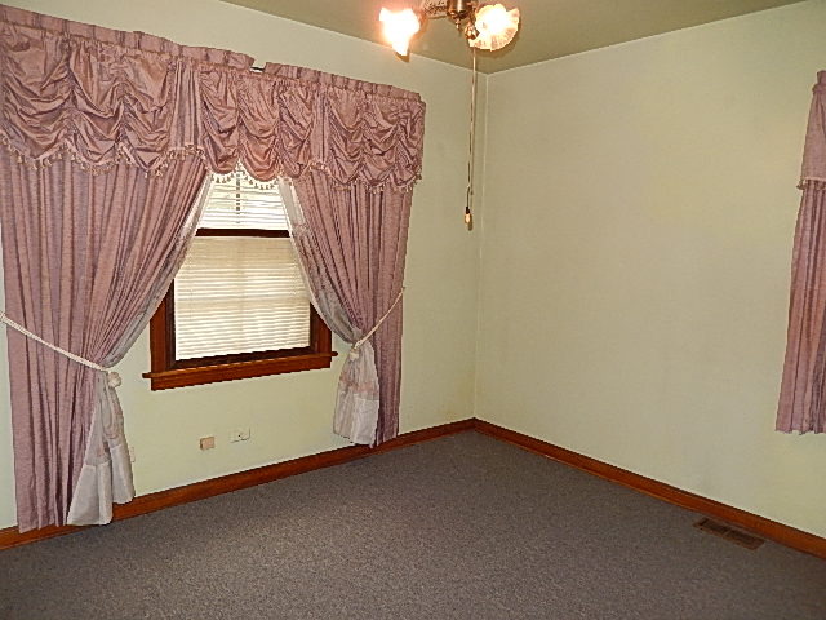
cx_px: 413
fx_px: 597
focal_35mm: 25
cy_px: 310
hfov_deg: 69.4
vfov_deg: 54.9
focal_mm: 4.5
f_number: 3.4
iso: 200
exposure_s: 1/30
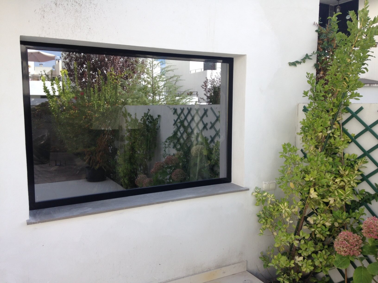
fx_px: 360
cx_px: 189
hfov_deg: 55.4
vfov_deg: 42.9
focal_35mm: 33
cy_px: 142
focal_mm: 4.12
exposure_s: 1/423
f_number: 2.4
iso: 50
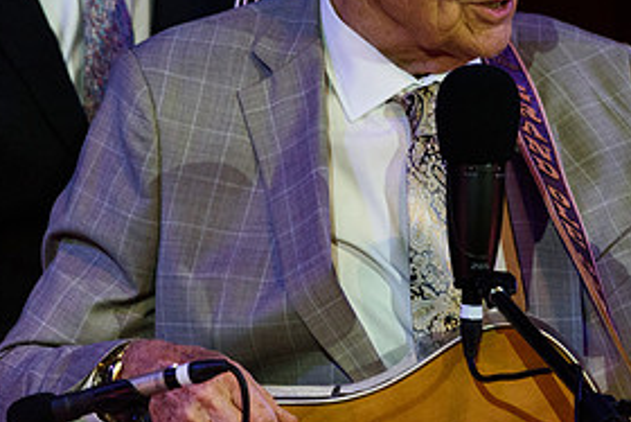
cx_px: 504
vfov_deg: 1.0
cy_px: 63
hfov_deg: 1.5
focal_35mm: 1394
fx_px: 24445
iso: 2500
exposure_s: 1/640
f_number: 6.3
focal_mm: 600
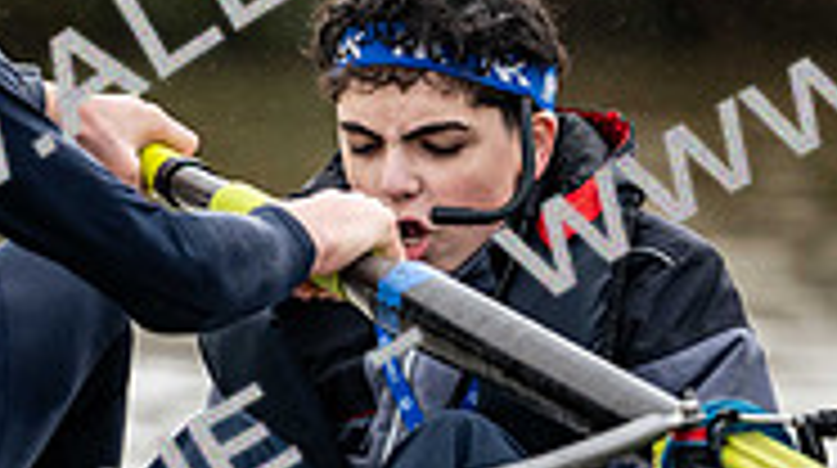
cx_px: 166
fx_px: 29010
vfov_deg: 0.9
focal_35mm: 1309
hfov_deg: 1.7
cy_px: 371
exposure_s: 1/1600
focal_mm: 400
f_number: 4.5
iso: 1250
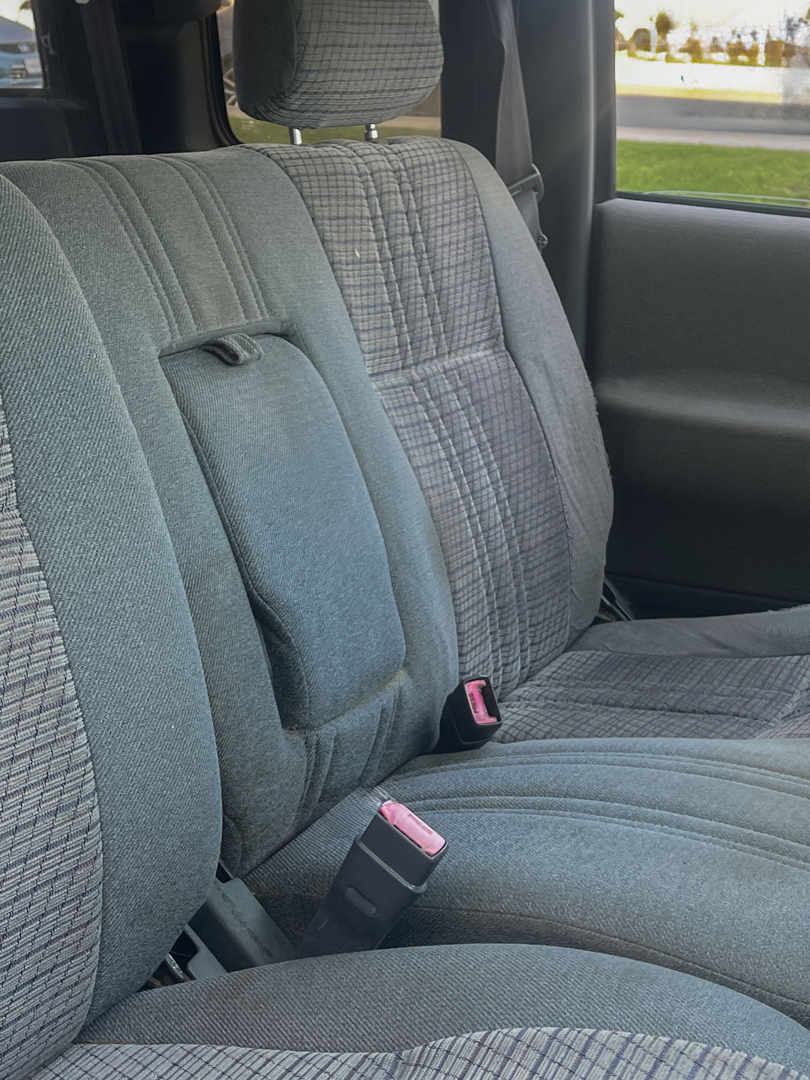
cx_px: 351
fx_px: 1529
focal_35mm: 49
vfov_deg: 38.7
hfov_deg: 29.6
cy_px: 664
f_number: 1.6
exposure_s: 1/121
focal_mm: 5.1
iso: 40
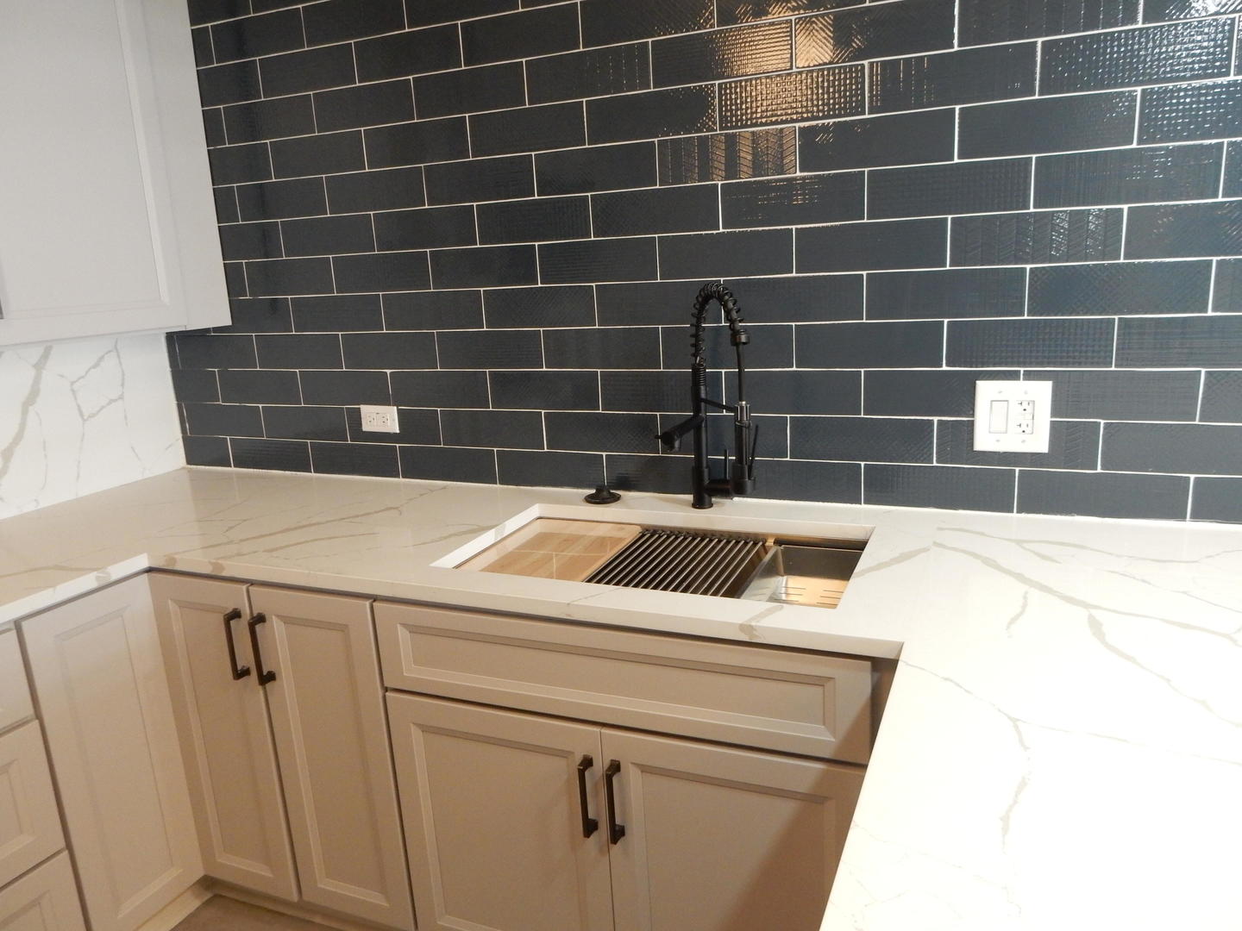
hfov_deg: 69.4
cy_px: 466
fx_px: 897
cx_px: 621
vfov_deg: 54.9
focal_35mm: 25
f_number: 4
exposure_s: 1/20
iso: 400
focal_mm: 4.5
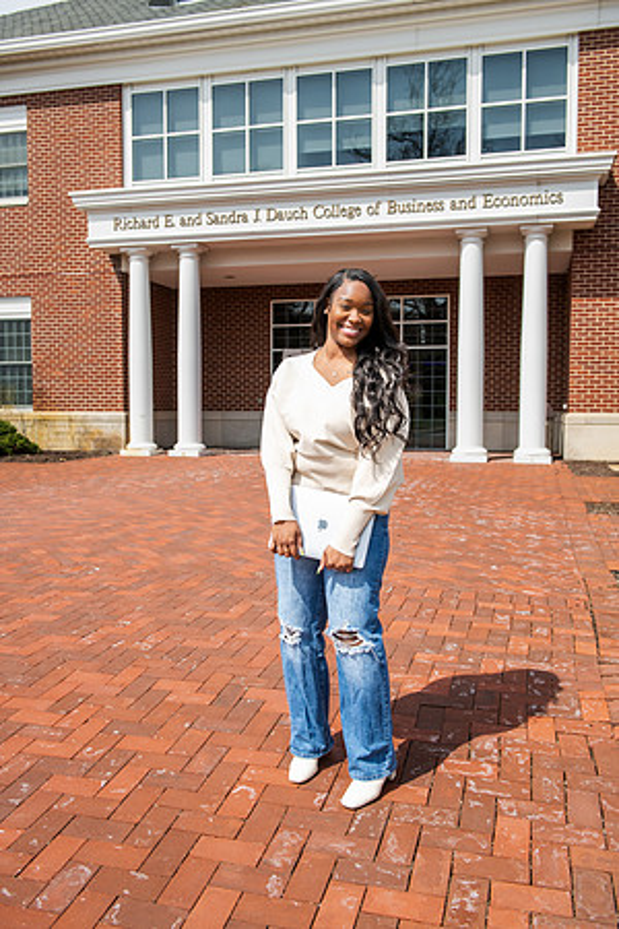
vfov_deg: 58.7
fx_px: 825
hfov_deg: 41.1
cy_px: 464
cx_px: 310
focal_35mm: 32
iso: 200
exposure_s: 1/500
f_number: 5.6
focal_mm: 32
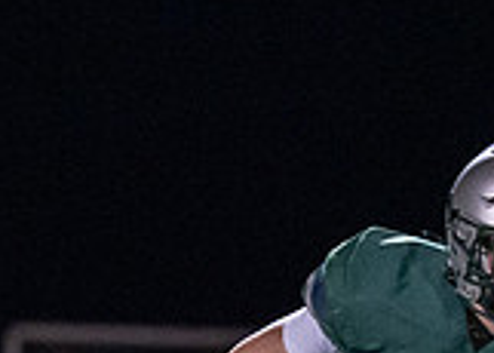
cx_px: -389
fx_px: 20470
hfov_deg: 1.4
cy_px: 623
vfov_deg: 1.0
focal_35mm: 1459
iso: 3200
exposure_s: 1/1000
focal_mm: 200
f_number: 2.8
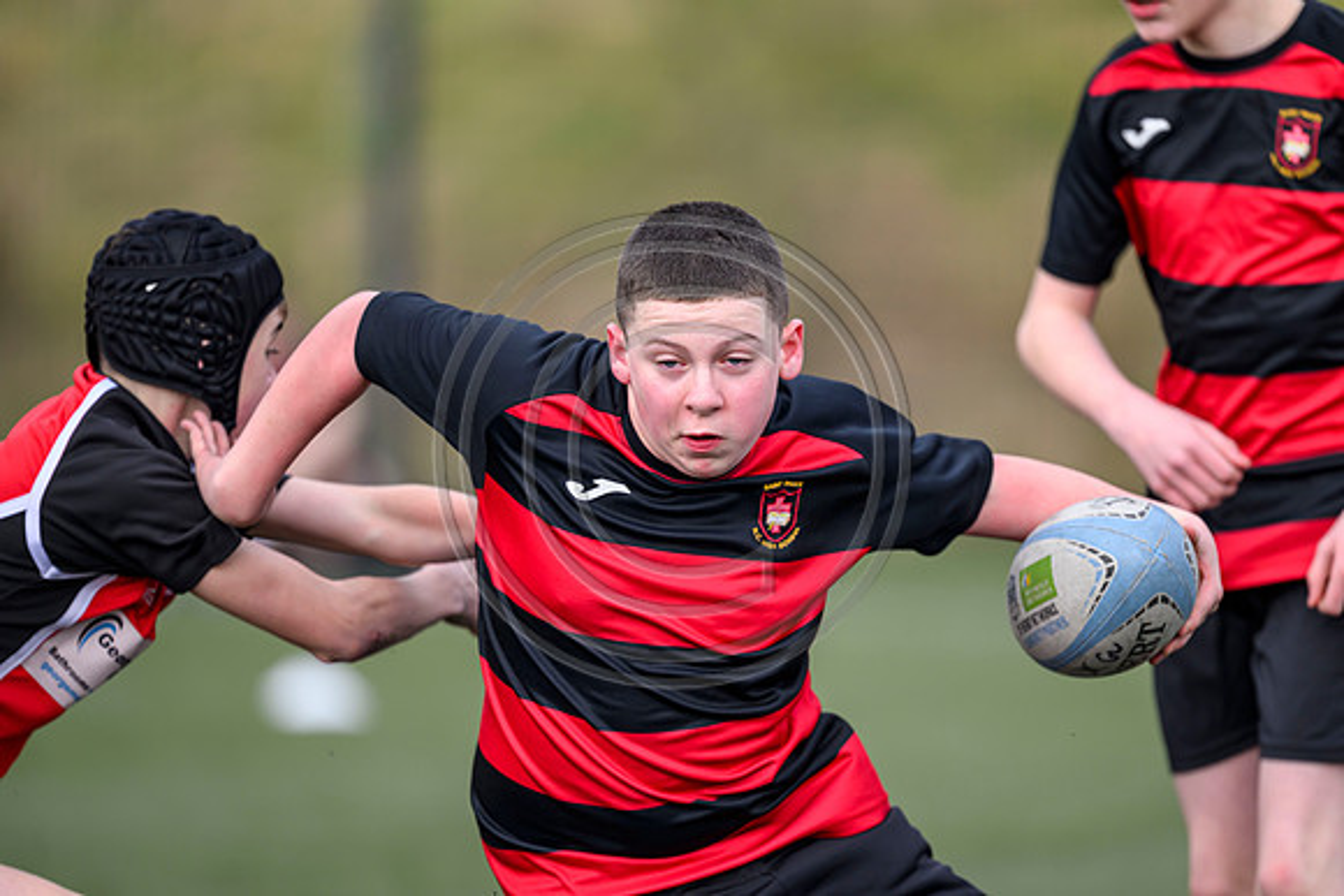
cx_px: 672
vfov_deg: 3.4
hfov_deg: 5.2
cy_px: 448
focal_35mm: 400
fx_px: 14936
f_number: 3.2
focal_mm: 400
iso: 640
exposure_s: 1/1600
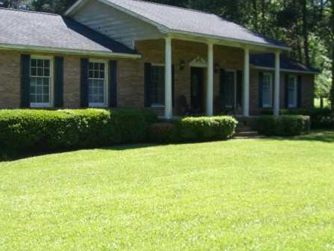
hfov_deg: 35.1
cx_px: 102
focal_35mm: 54
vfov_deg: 27.0
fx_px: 521
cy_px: 110
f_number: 4.3
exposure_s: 1/125
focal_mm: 6.2
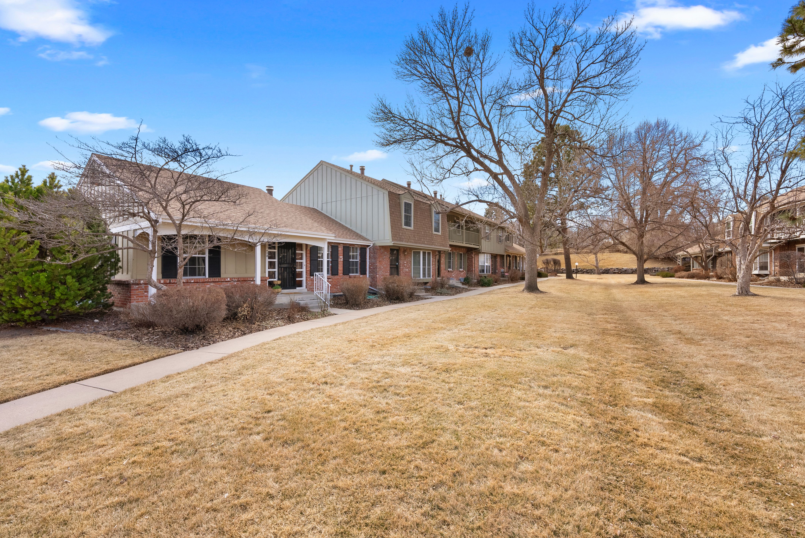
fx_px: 336
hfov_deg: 100.4
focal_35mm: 15
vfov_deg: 77.4
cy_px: 269
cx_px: 402
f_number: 9
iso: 250
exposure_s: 1/100
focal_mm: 15
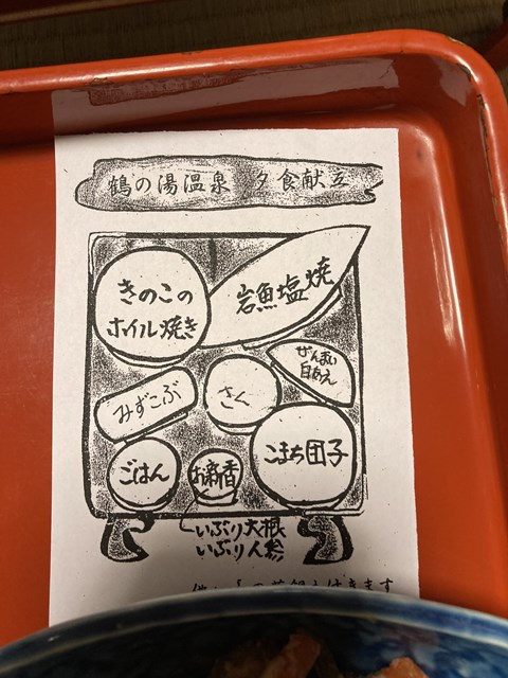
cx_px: 254
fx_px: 548
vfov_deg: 63.4
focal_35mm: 28
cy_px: 339
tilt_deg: -81.4
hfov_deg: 49.7
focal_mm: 3.99
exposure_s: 1/50
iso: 125
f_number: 1.8
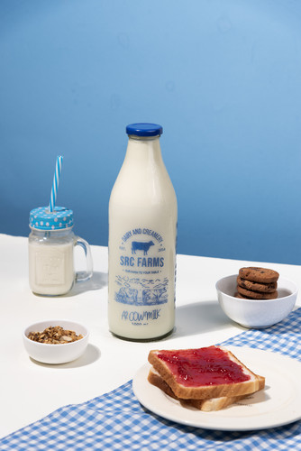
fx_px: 1077
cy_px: 226
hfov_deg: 15.9
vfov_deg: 23.6
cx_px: 150
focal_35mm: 86
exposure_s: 1/40
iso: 125
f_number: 8
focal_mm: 86
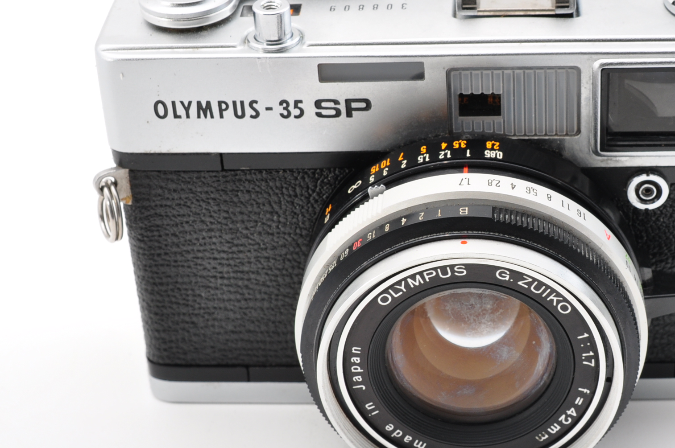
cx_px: 476
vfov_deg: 16.0
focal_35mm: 85
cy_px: 203
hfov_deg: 23.8
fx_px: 1592
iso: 200
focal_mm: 40
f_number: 14
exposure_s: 1/200
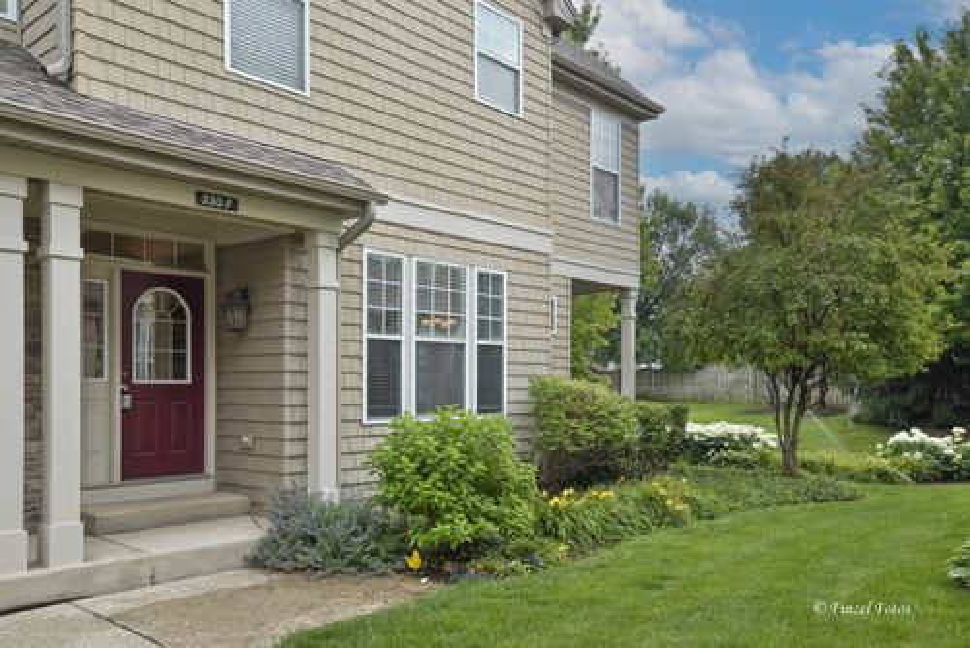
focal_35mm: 31
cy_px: 324
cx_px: 485
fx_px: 836
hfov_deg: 60.3
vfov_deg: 42.4
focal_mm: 31
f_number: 11
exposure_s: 1/200
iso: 160
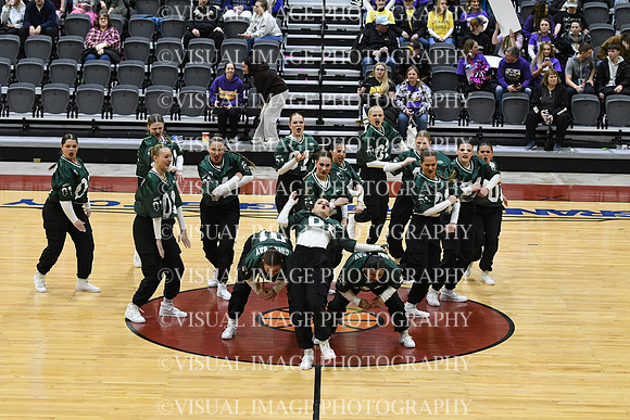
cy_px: 210
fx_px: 1838
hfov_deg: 19.5
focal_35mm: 105
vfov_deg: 13.0
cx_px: 315
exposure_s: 1/250
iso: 3200
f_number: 4
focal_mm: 70
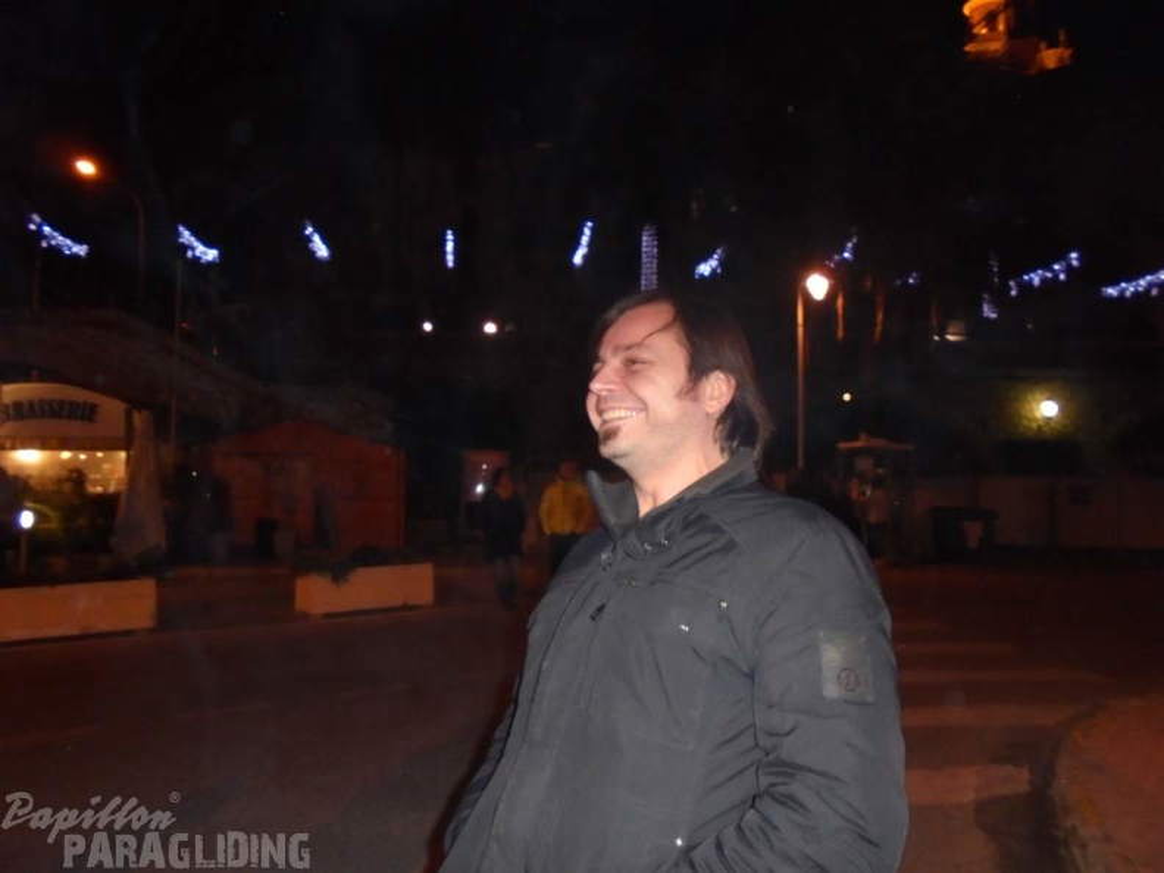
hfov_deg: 67.3
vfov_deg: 53.1
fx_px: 874
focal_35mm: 26
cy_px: 436
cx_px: 582
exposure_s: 1/30
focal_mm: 4.6
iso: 400
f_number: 3.5
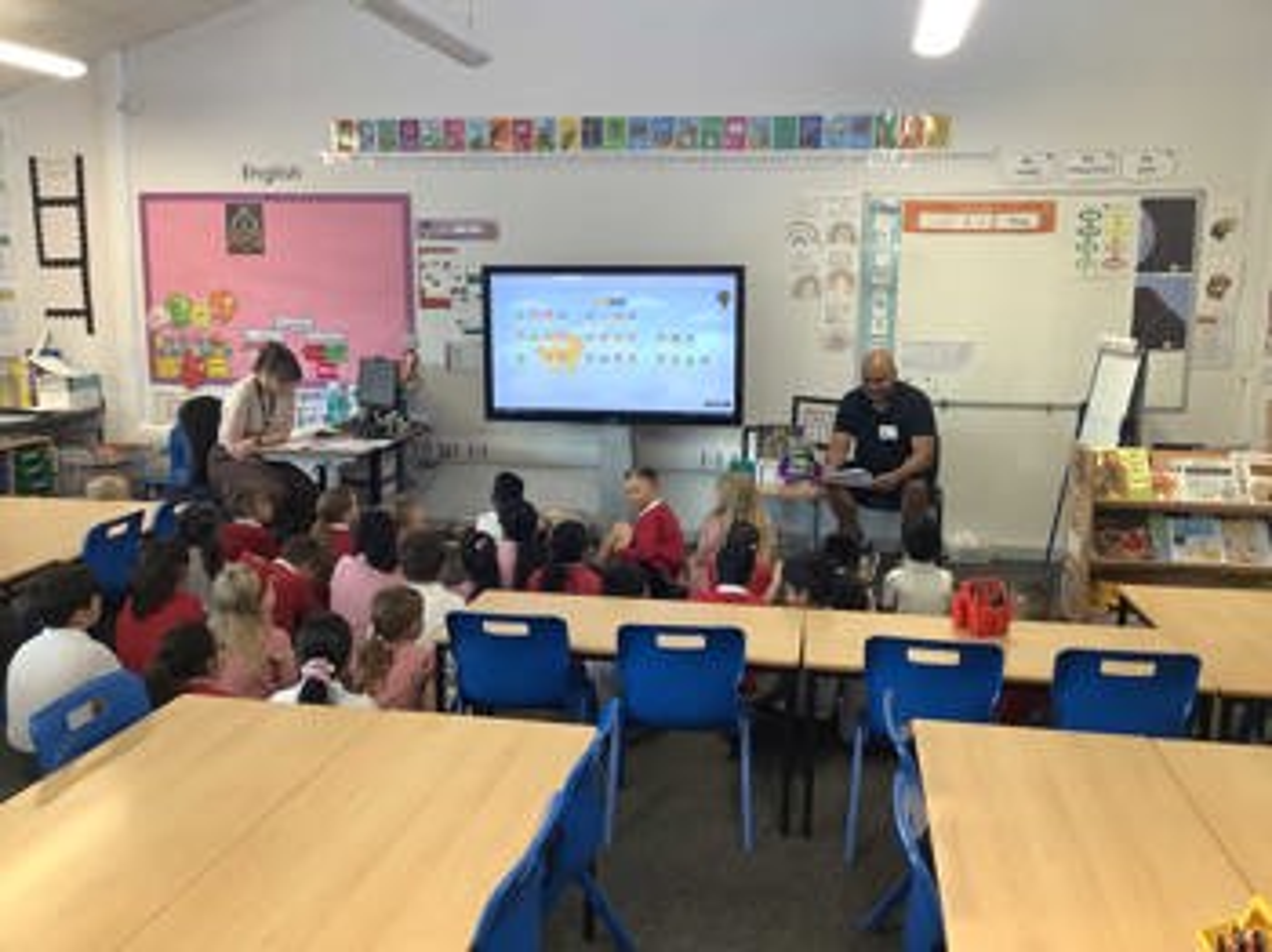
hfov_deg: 58.4
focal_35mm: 31
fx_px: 1138
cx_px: 636
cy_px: 476
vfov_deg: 45.4
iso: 100
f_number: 2.4
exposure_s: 1/60
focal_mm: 3.3
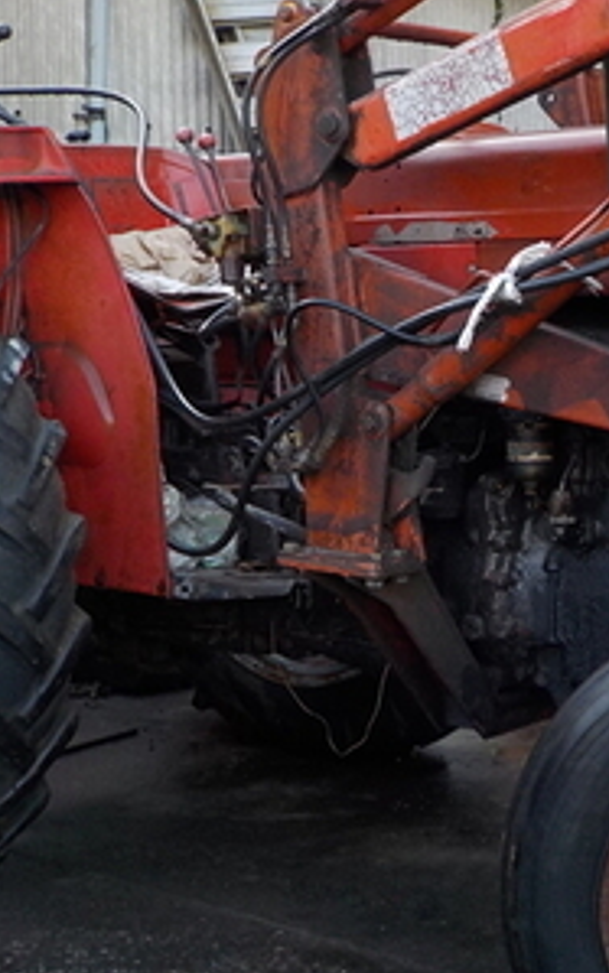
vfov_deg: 30.1
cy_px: 384
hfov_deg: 19.1
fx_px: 1805
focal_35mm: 68
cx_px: 440
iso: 125
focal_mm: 4.1
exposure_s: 1/80
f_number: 3.3
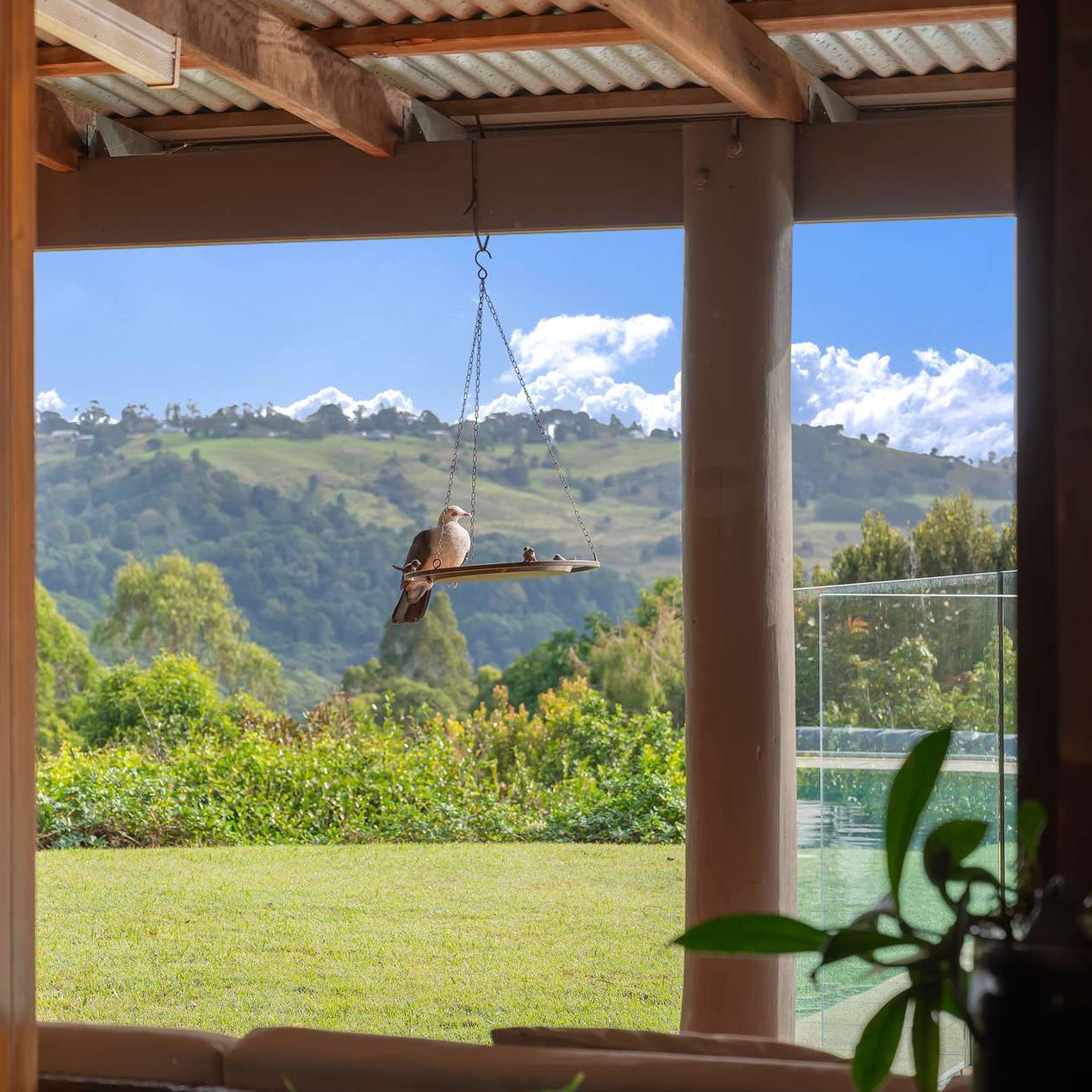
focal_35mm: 90
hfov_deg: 19.3
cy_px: 546
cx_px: 463
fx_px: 3212
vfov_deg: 19.3
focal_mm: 70
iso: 110
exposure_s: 1/250
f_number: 5.6
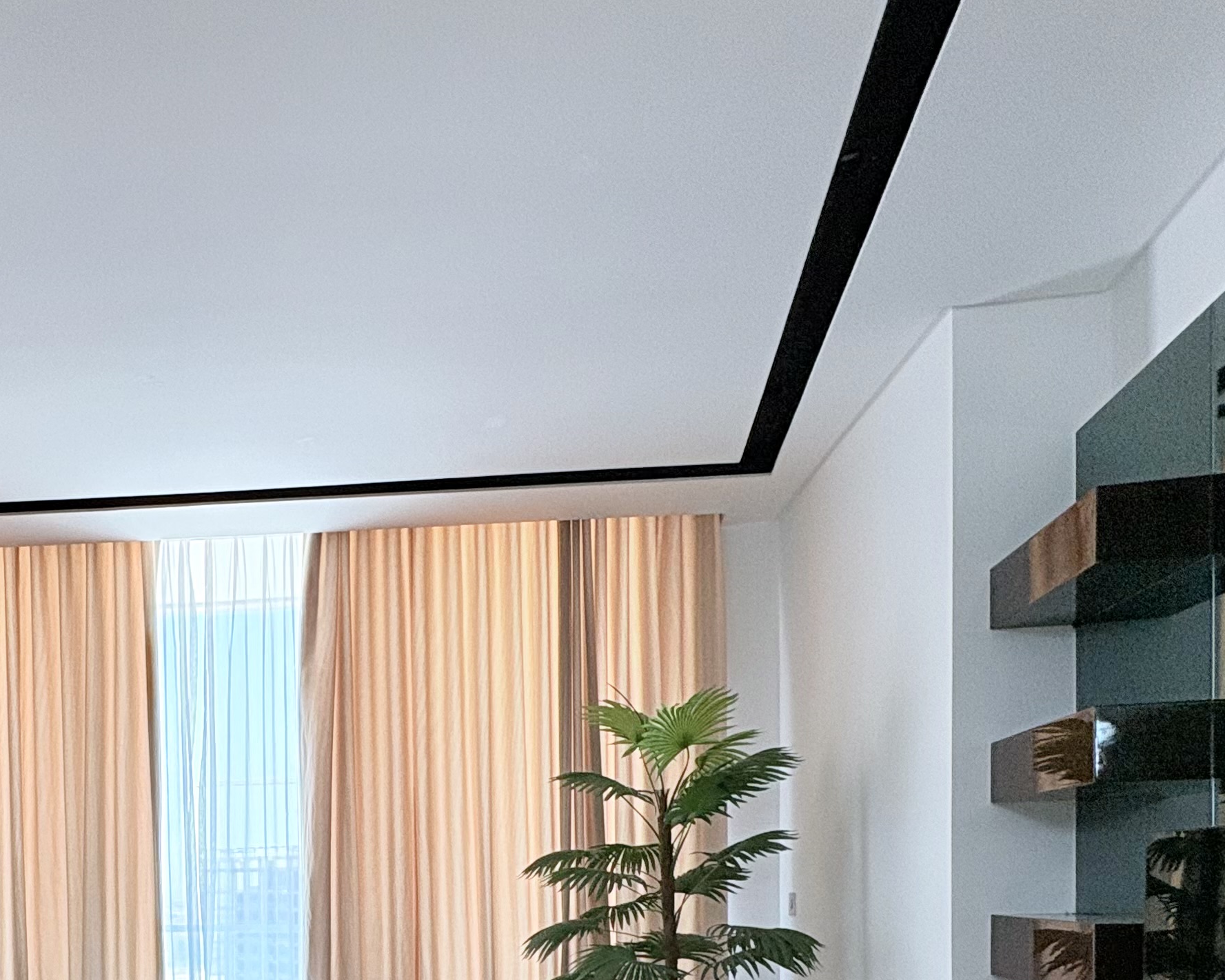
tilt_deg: -1.0
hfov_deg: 53.6
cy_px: 903
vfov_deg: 42.7
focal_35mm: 31
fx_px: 1124
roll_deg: +1.9
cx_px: 257
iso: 160
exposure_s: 1/99
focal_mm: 2.22
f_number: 2.2
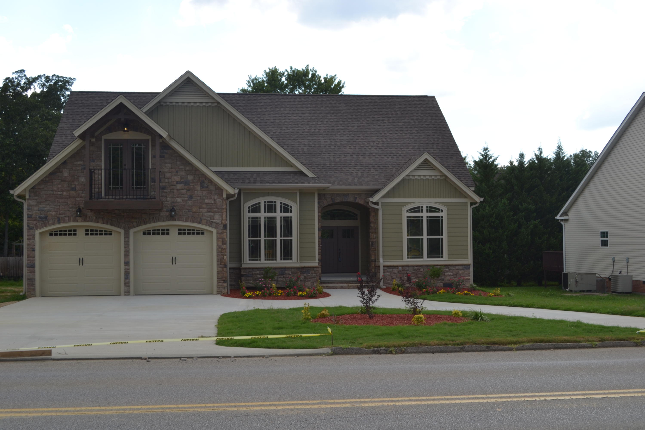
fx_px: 699
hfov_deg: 49.6
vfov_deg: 34.2
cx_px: 322
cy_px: 215
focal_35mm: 39
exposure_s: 1/200
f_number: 6.3
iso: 100
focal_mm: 26
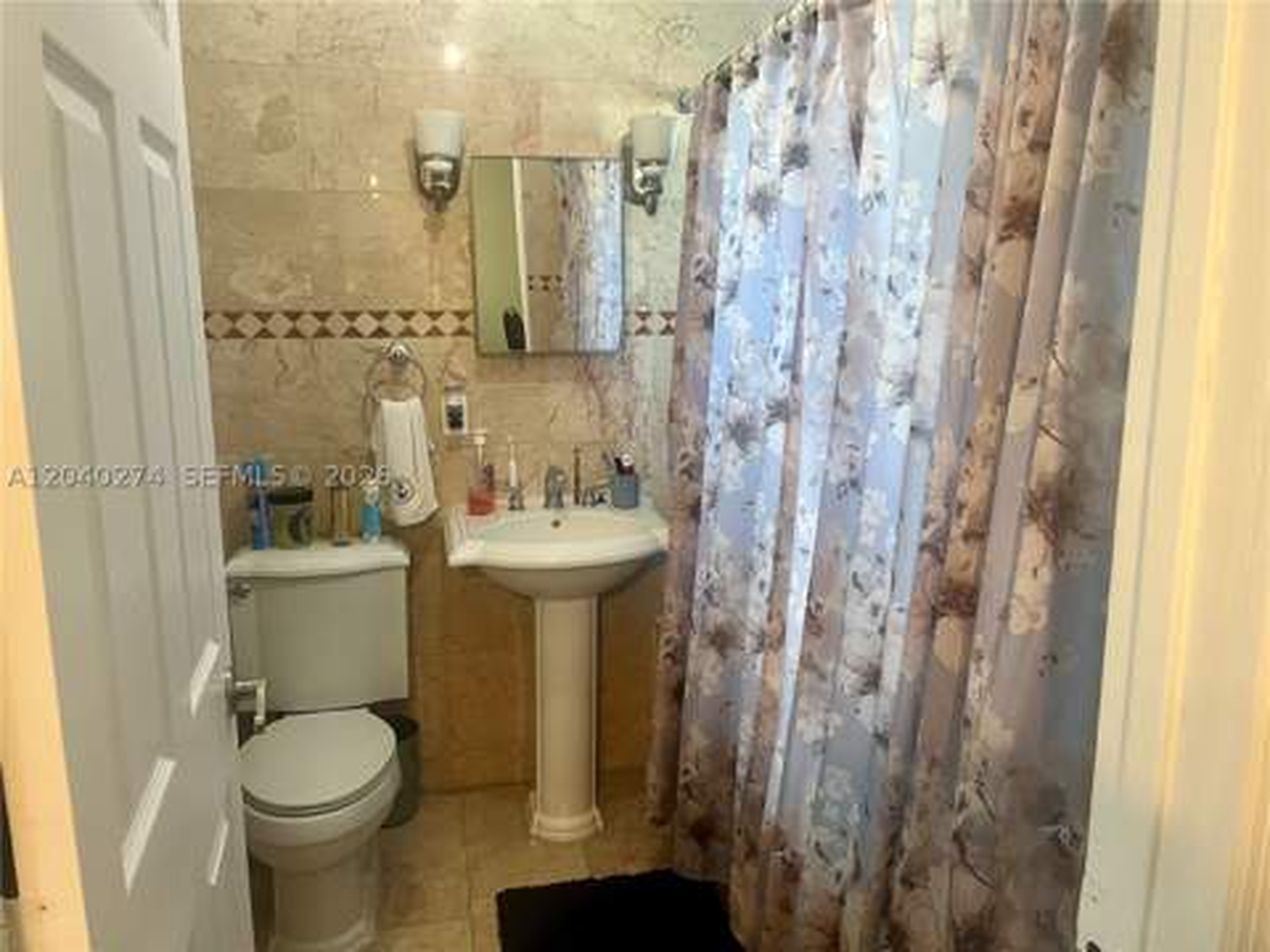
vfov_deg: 53.1
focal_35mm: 26
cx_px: 635
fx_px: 954
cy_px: 476
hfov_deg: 67.3
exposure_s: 1/60
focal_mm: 5.1
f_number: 1.6
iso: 200
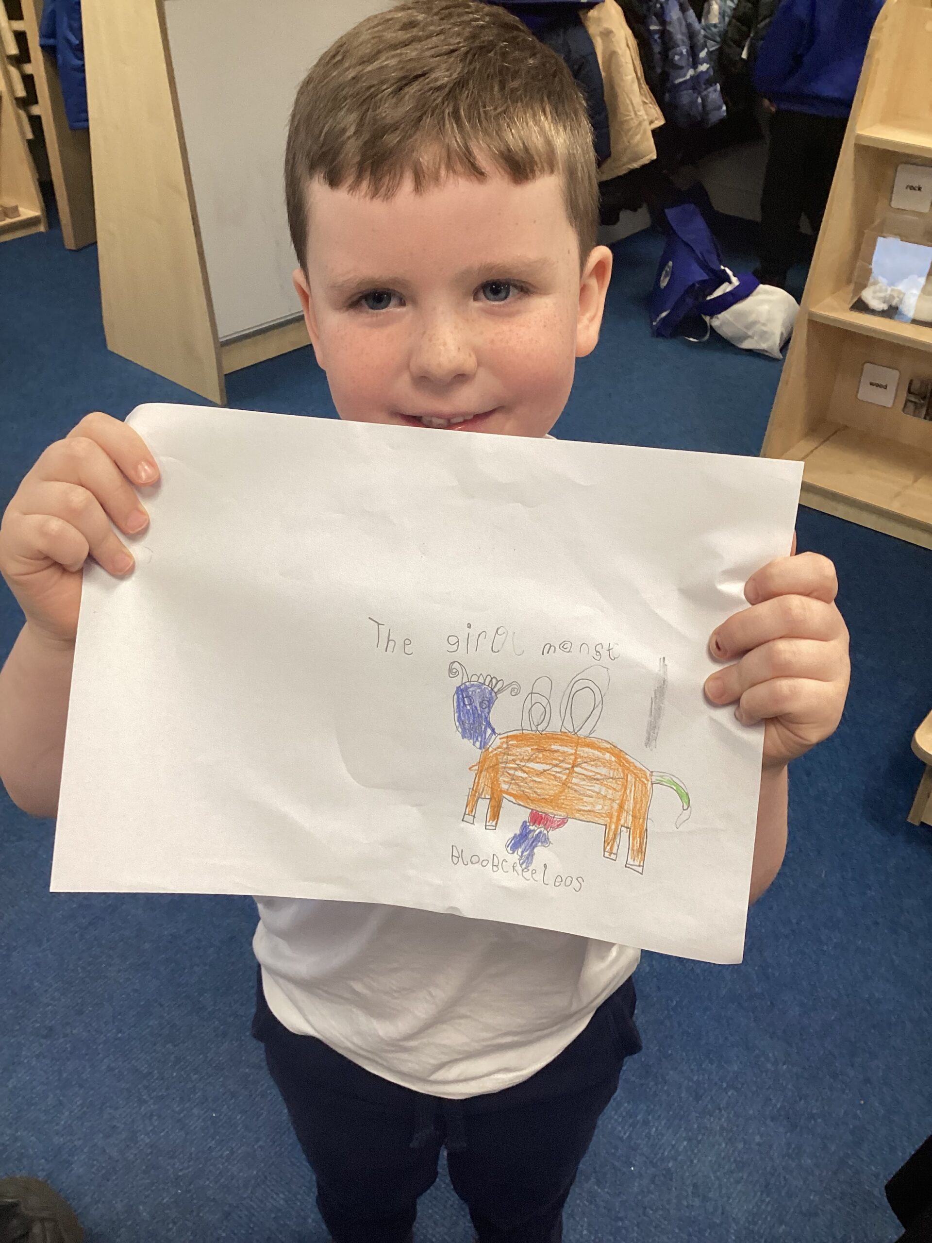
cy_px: 622
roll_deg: -2.6
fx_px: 1113
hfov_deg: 45.4
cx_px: 466
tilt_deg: -36.1
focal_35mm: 31
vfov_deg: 58.4
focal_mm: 3.3
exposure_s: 1/50
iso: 100
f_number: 2.4
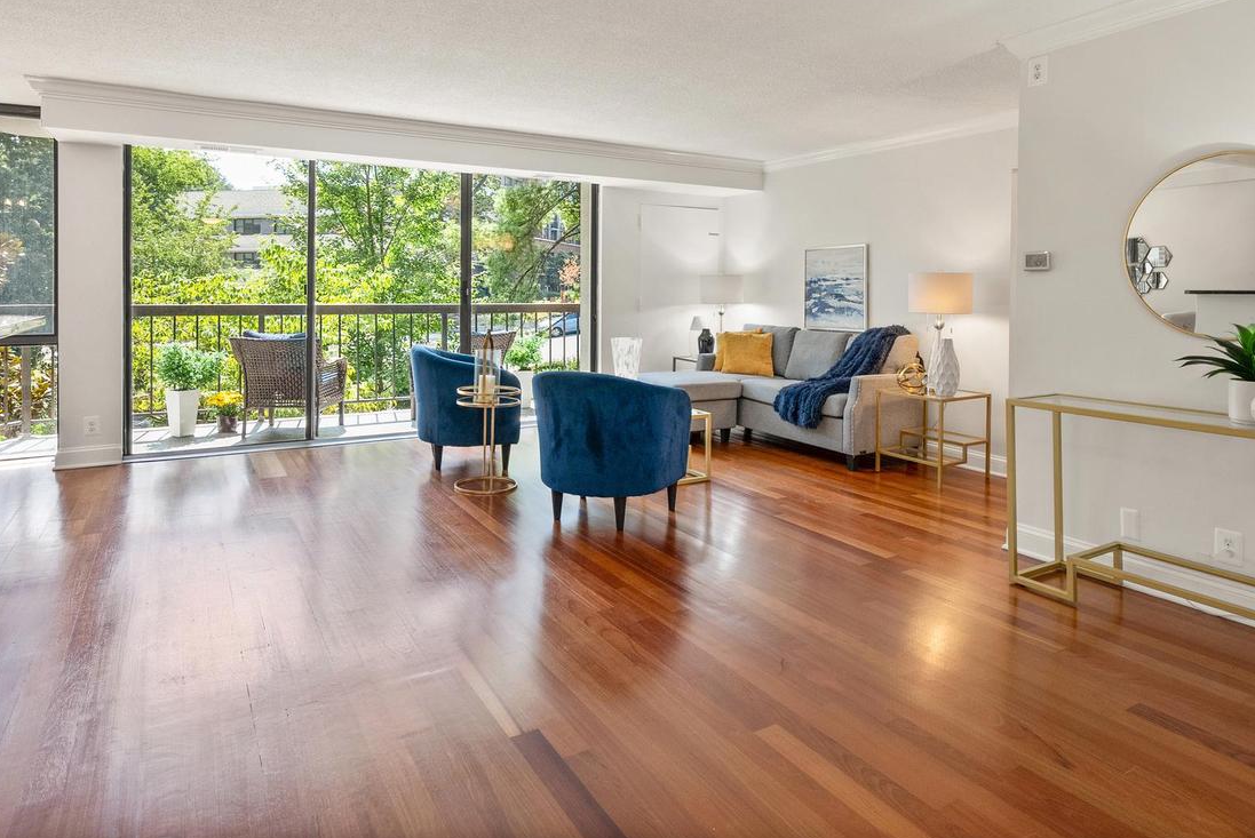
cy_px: 297
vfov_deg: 58.6
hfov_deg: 81.2
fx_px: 733
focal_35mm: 21
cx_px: 634
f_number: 8
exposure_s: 1/50
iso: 2000
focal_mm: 16
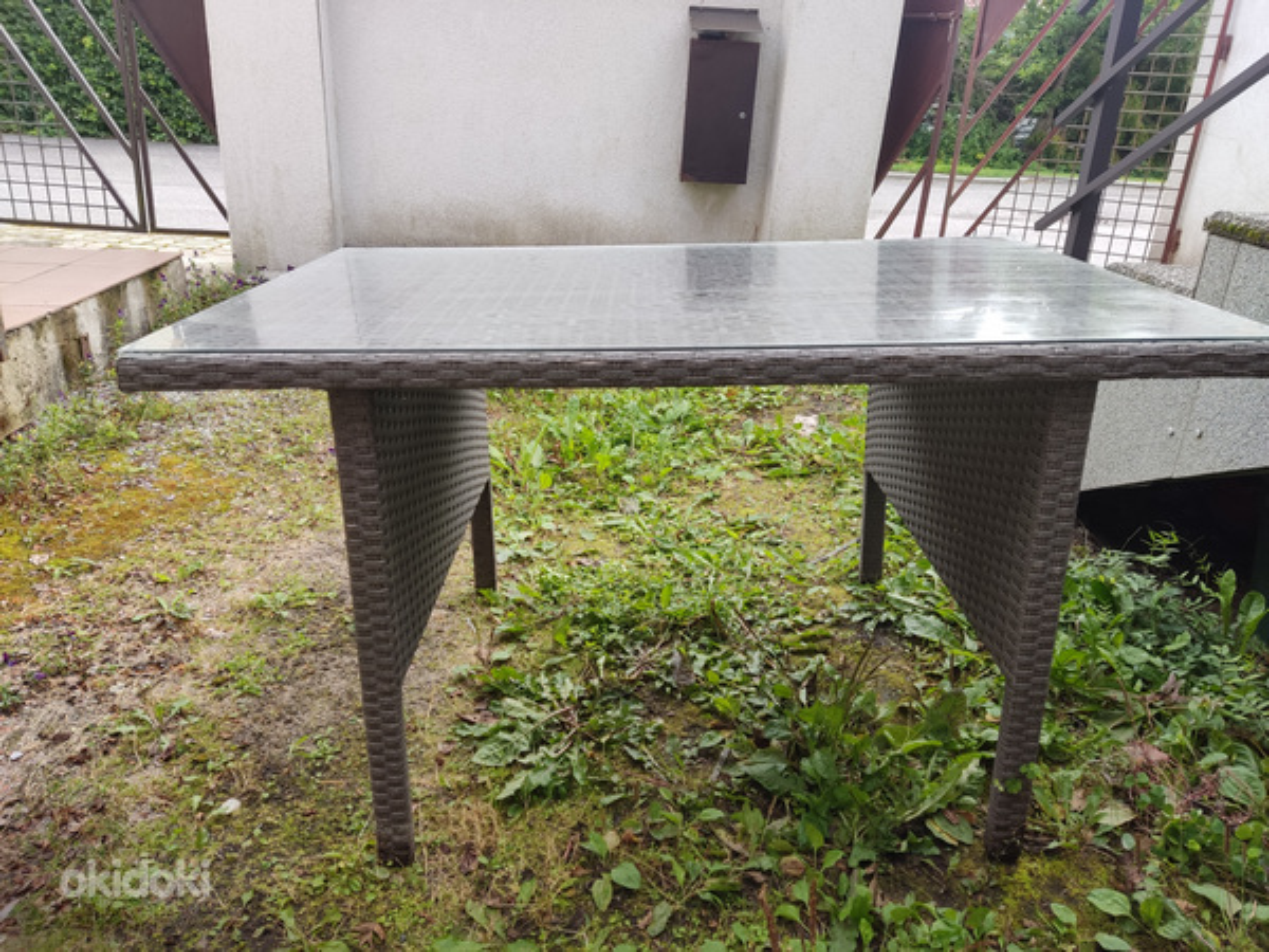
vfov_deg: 54.9
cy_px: 476
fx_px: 916
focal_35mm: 25
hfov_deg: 69.4
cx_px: 634
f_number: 1.79
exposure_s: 1/147
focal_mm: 4.71
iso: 50
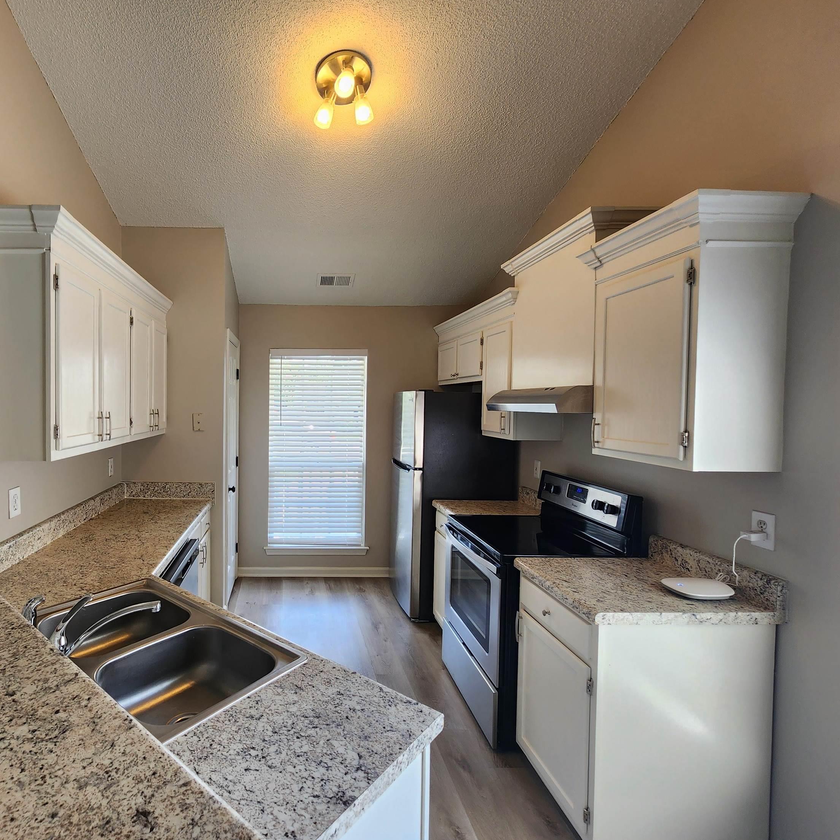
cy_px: 418
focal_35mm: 16
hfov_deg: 84.9
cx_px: 292
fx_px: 439
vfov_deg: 87.4
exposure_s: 1/60
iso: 80
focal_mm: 2.2
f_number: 2.2
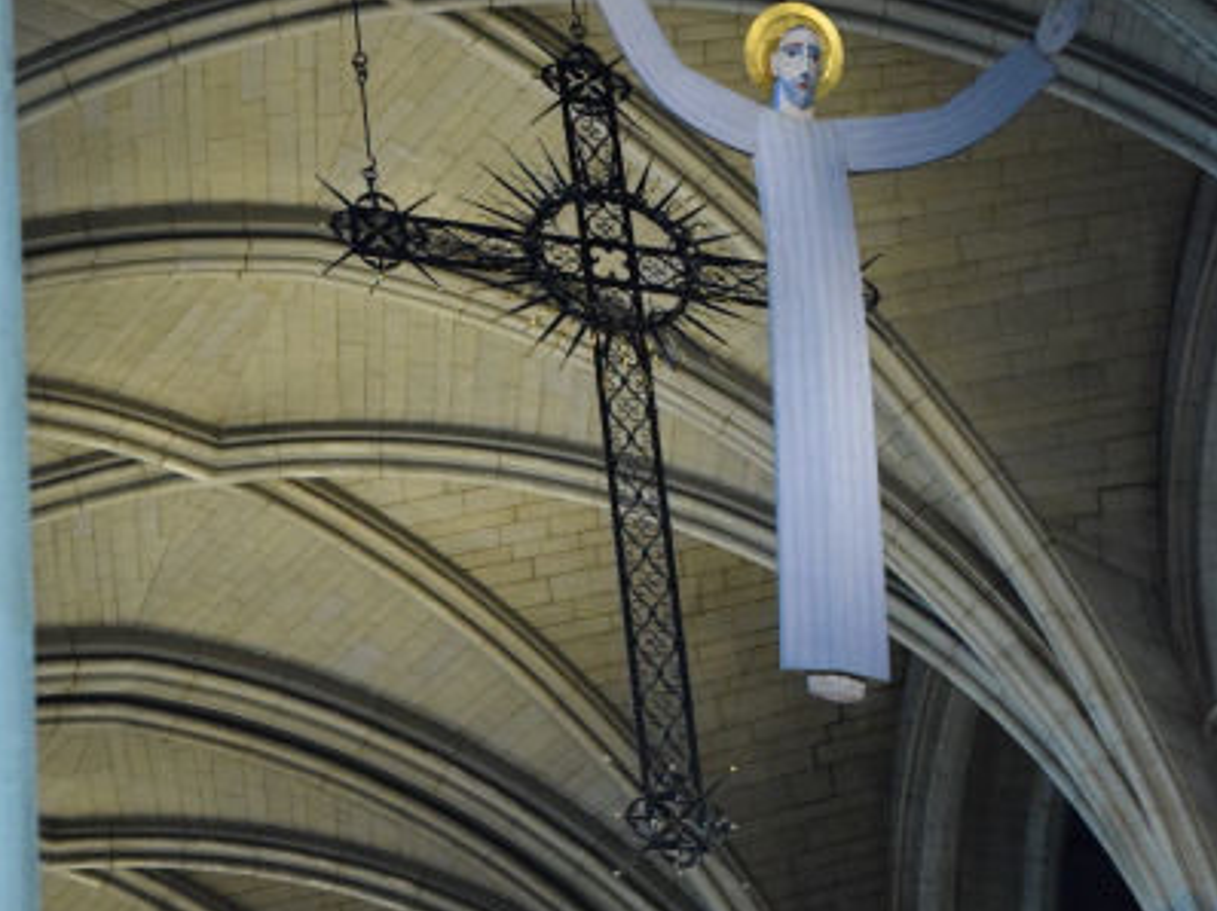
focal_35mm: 120
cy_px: 345
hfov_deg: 16.5
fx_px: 4207
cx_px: 608
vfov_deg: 12.4
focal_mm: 55
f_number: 5.6
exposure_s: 1/100
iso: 6400
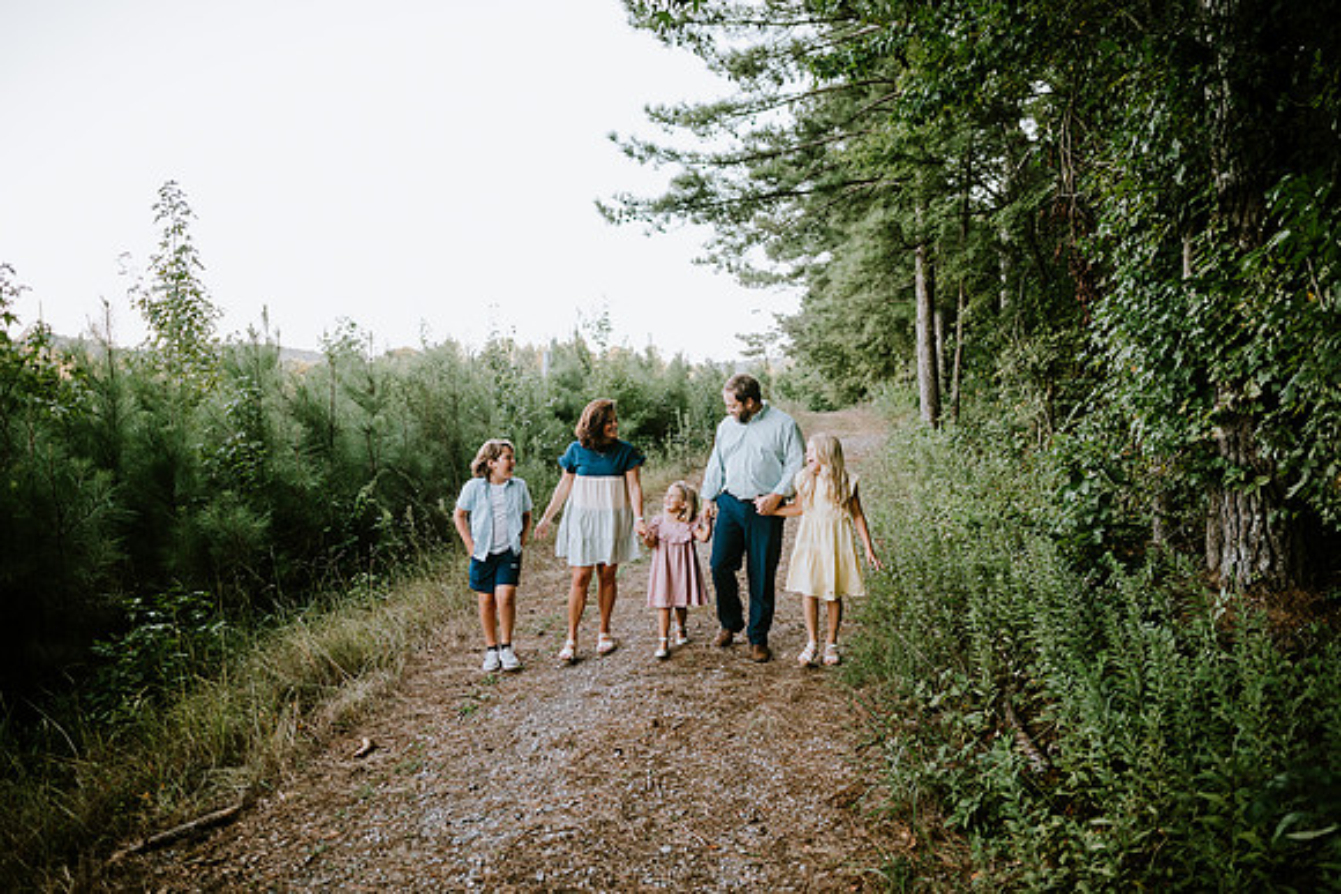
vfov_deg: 53.2
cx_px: 670
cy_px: 447
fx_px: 894
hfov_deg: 73.7
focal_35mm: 24
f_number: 2.2
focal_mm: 24
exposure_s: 1/250
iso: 320
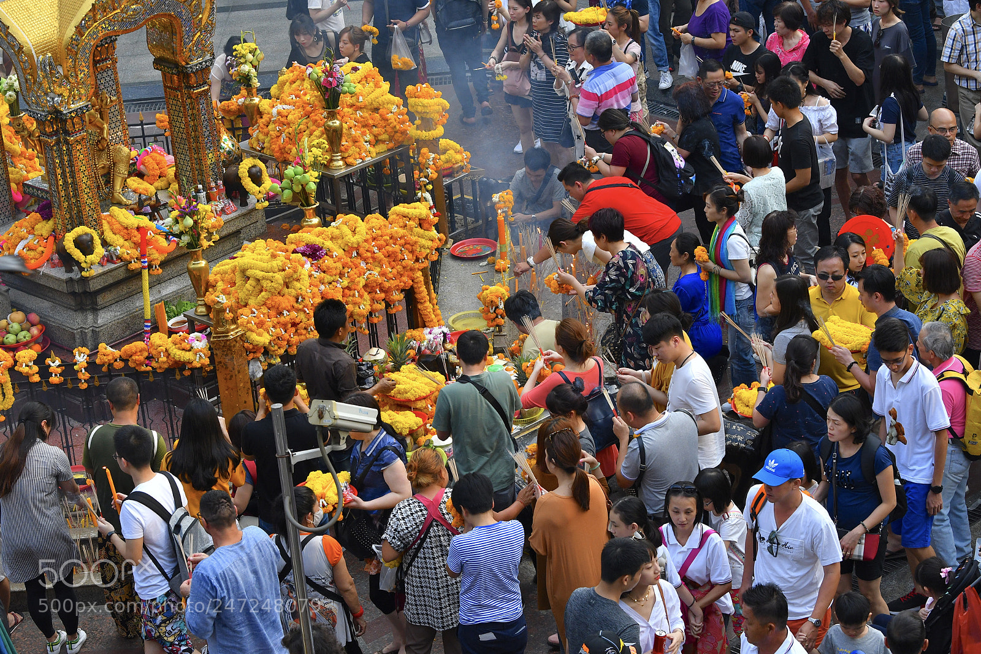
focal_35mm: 105
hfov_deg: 19.5
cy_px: 327
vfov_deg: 13.0
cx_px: 490
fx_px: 2860
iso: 800
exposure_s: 1/400
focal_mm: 70
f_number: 7.1
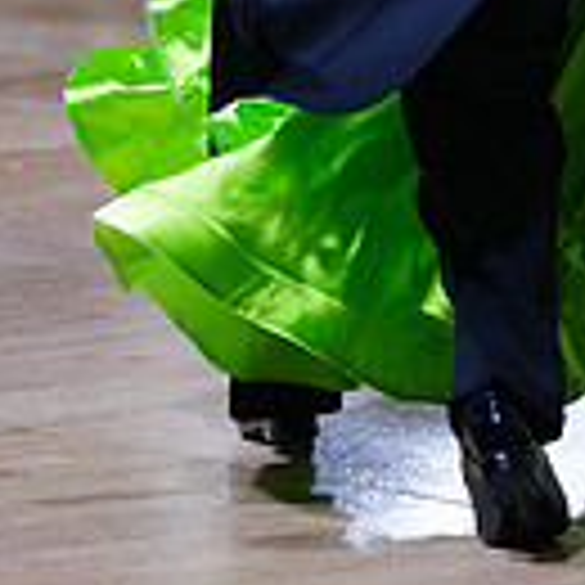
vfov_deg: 5.8
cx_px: 389
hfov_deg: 5.9
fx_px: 5640
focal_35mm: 295
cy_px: -428
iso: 640
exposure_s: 1/500
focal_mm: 78
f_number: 2.8
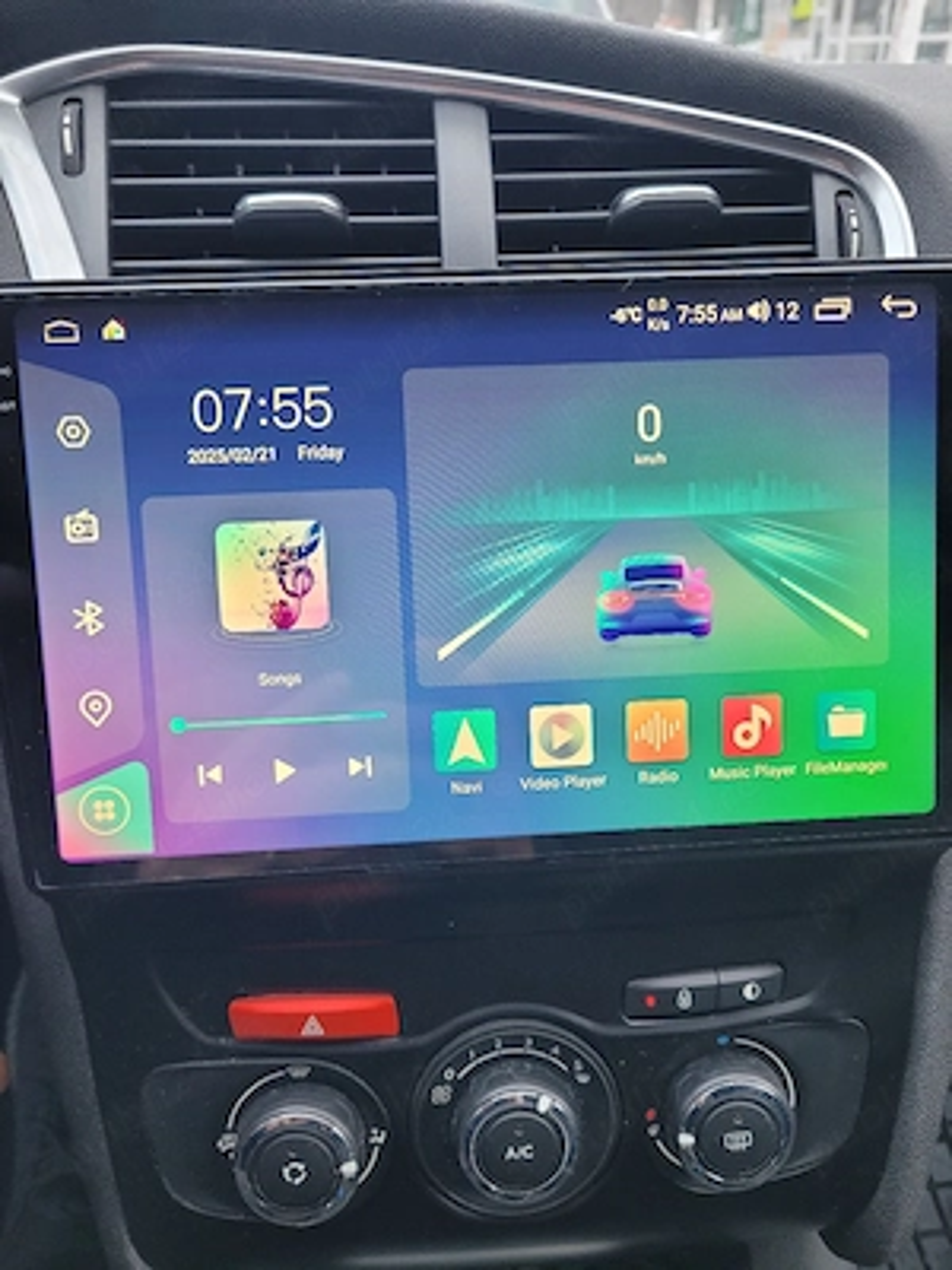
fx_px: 953
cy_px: 635
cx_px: 476
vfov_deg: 67.3
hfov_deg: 53.1
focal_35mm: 26
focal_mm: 5.4
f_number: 1.8
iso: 200
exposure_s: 1/100
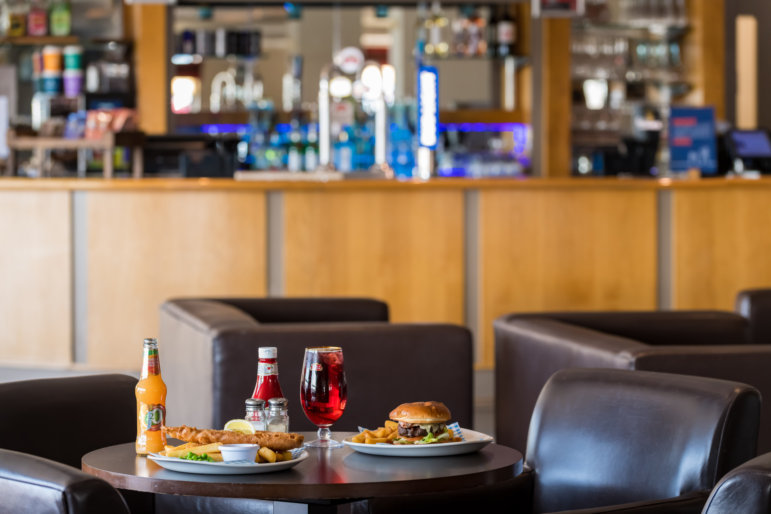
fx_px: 2484
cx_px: 386
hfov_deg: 17.6
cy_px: 257
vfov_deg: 11.8
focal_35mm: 116
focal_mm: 116
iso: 1000
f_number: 4
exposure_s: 1/100
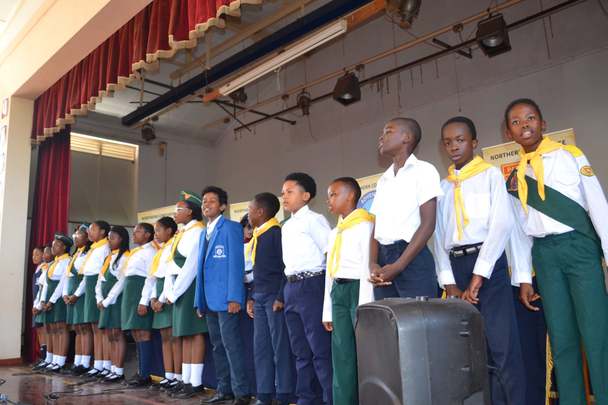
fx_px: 507
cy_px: 202
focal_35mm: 30
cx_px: 304
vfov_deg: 43.6
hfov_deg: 61.9
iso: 720
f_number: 3.8
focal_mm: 20
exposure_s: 1/60
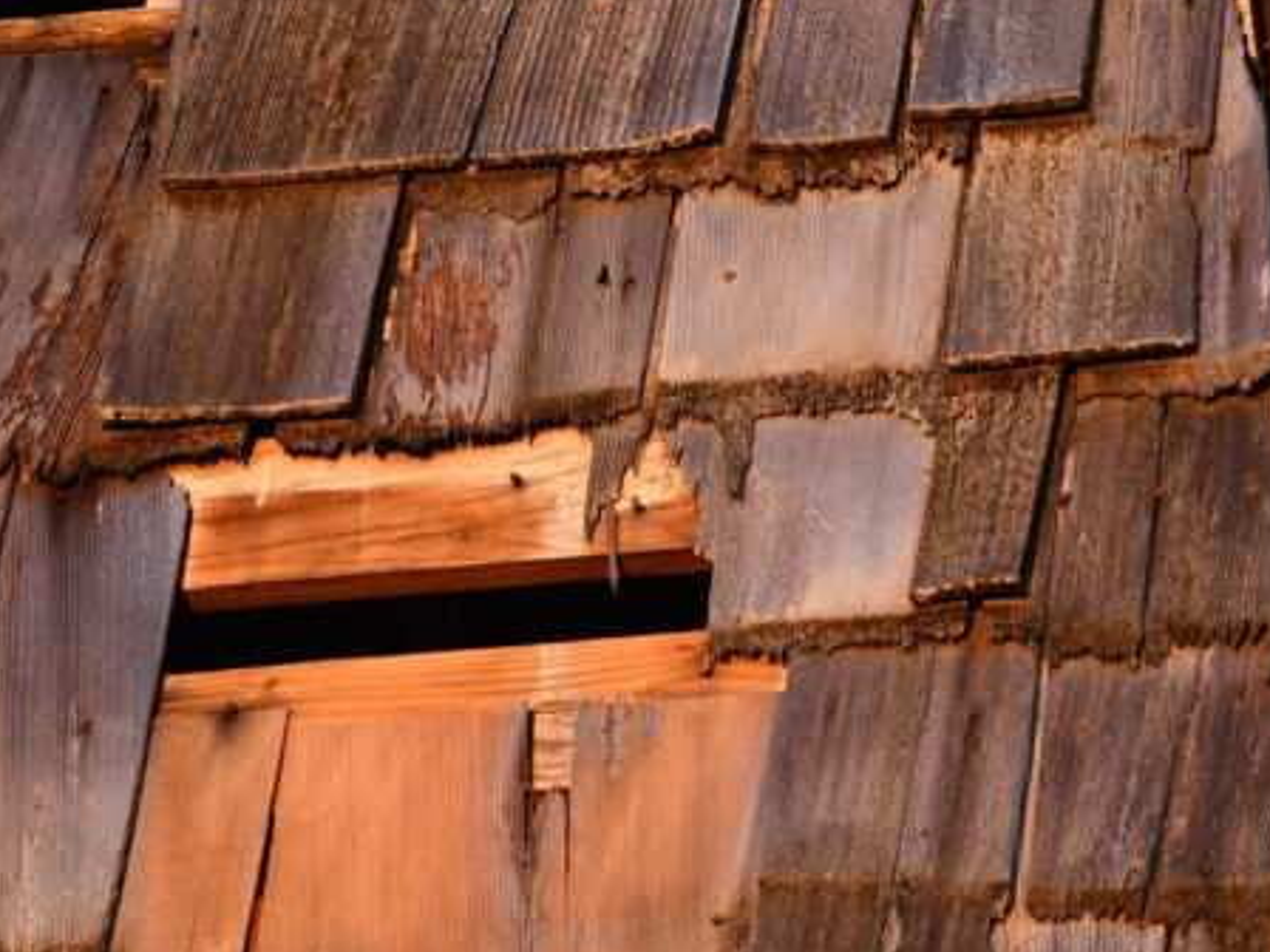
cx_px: 1236
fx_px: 19078
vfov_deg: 2.9
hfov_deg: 3.8
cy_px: 374
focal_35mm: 520
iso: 720
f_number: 4.8
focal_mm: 135
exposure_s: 1/500
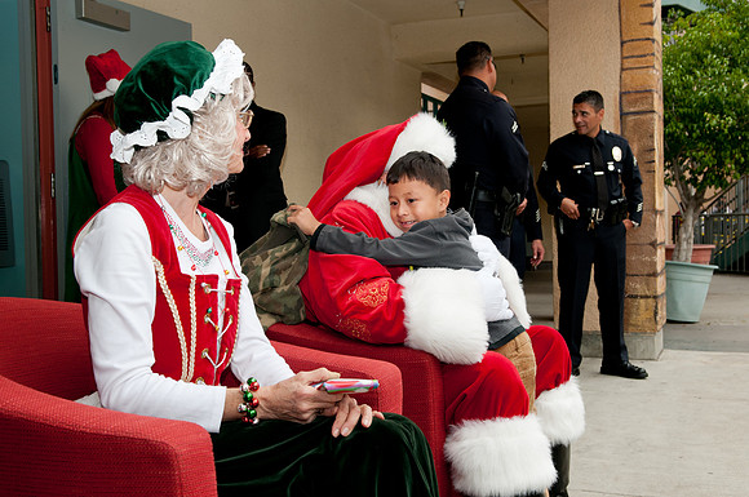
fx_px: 873
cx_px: 374
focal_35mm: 42
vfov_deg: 31.8
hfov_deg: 46.5
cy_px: 248
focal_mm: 28
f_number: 6.3
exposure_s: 1/160
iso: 320
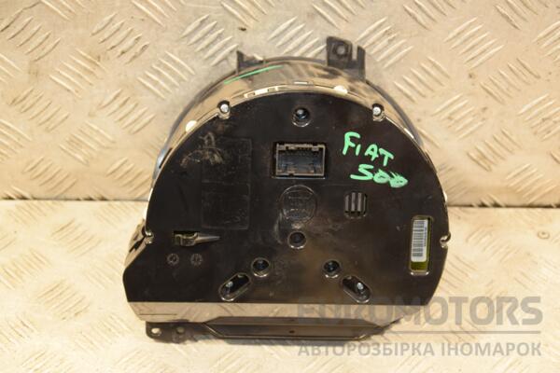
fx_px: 1167
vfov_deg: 18.2
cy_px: 186
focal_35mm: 75
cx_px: 280
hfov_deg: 27.0
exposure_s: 1/80
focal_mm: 50
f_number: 5
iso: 800
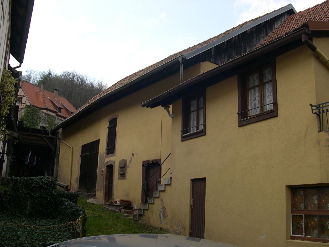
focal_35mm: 38
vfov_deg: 37.7
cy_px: 124
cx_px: 164
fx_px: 361
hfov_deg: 49.0
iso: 100
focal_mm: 8
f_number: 7.6
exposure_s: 1/88
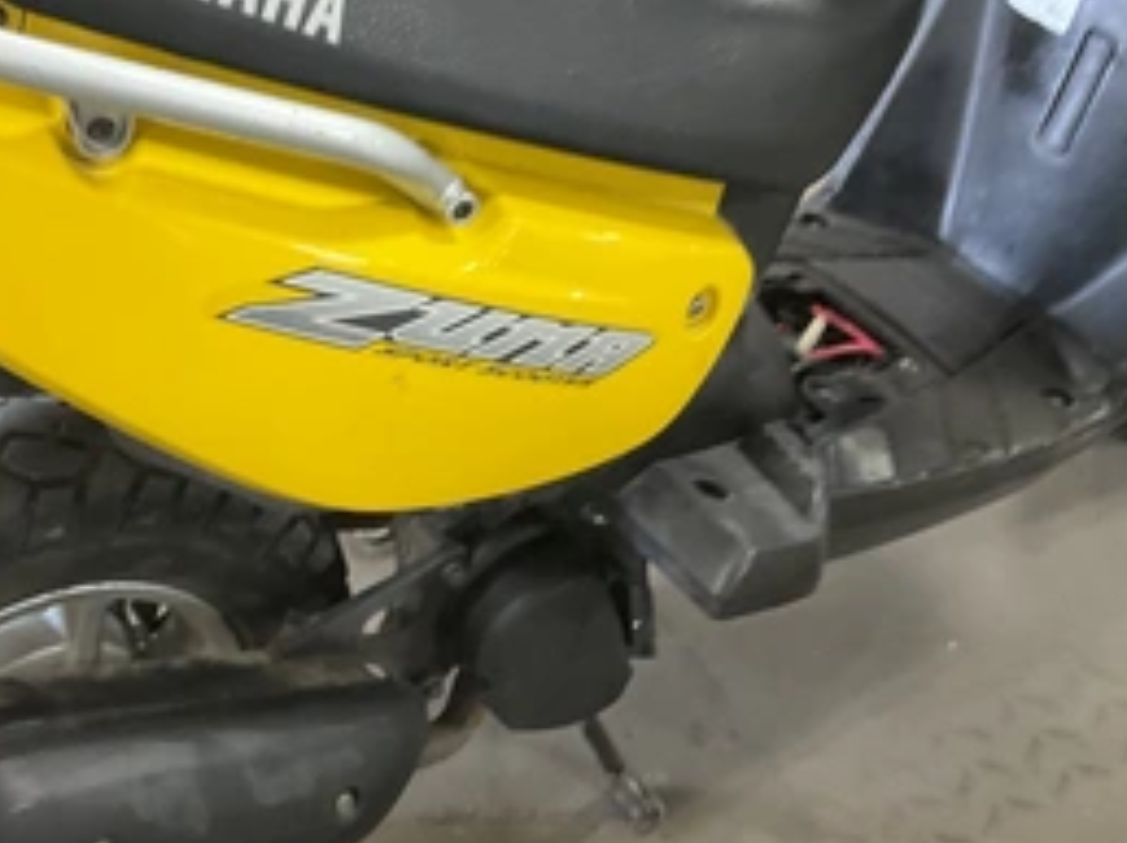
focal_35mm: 45
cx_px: 428
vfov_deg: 32.0
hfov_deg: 41.8
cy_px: 306
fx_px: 1464
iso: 250
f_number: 1.8
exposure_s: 1/40
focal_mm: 3
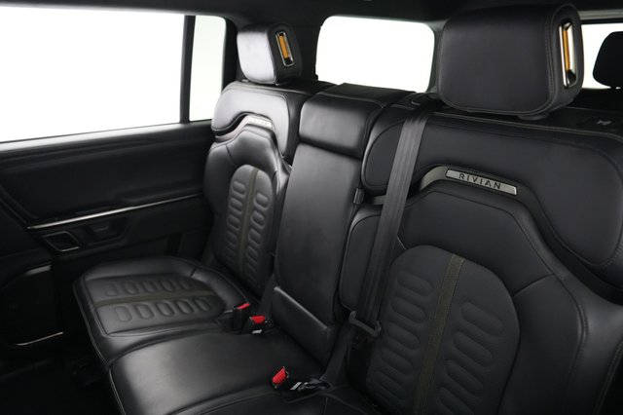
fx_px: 432
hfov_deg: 71.5
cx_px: 312
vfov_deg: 51.2
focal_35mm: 25
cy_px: 208
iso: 8000
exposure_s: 1/50
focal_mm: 25
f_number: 2.8
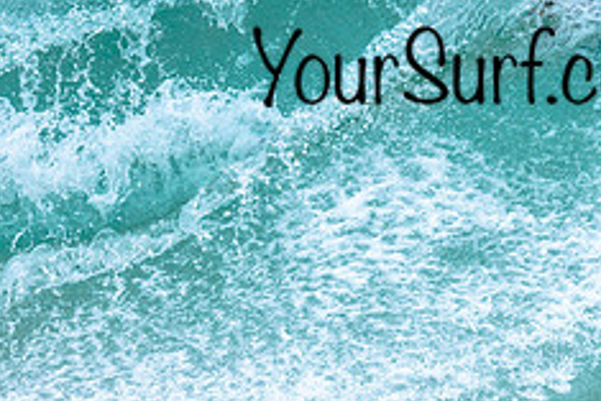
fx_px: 36933
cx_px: 429
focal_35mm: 2211
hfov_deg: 0.9
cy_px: 18
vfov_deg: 0.6
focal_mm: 800
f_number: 6.3
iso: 800
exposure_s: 1/2500
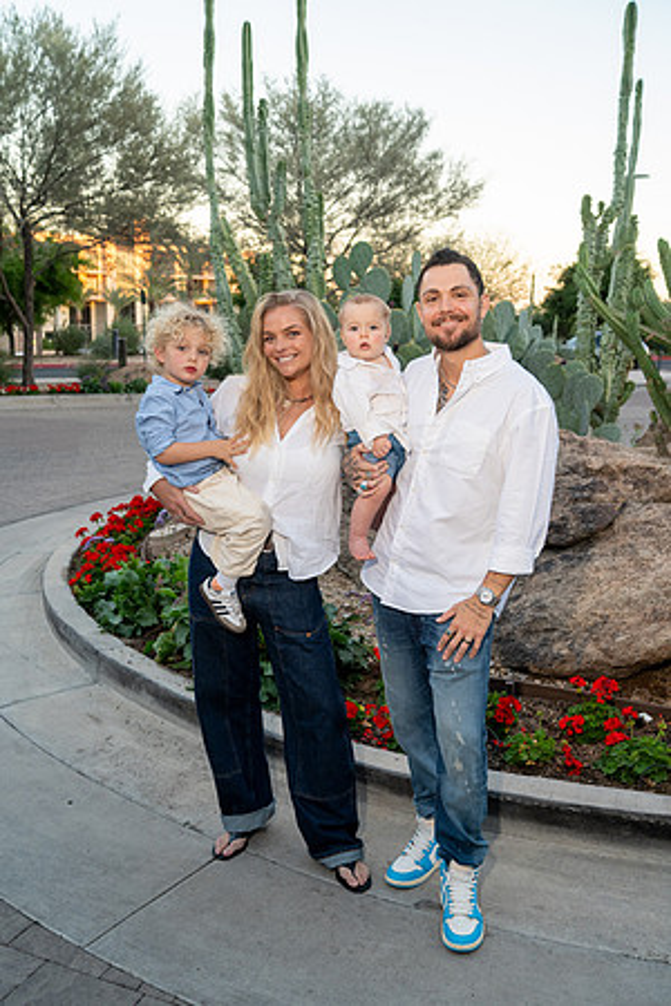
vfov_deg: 54.4
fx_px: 978
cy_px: 503
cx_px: 336
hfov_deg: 37.9
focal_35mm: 35
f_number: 4
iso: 1600
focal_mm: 35
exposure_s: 1/250
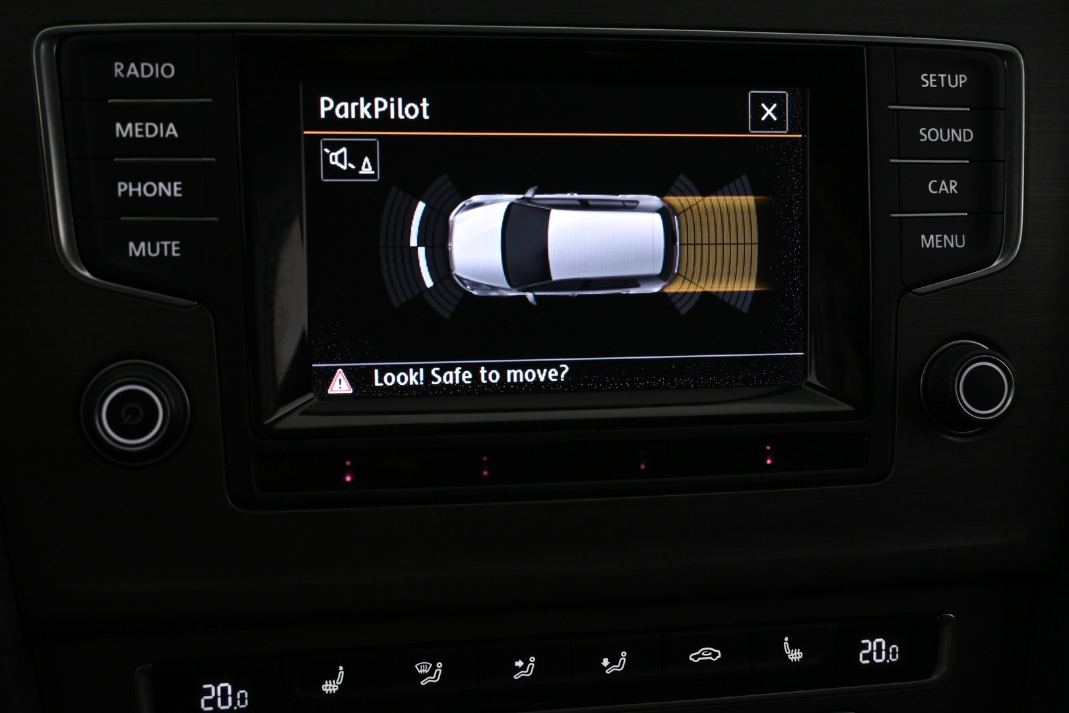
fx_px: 1358
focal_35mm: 46
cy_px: 356
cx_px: 534
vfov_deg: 29.4
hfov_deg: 43.0
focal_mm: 30.5
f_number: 4.8
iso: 1800
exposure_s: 1/50
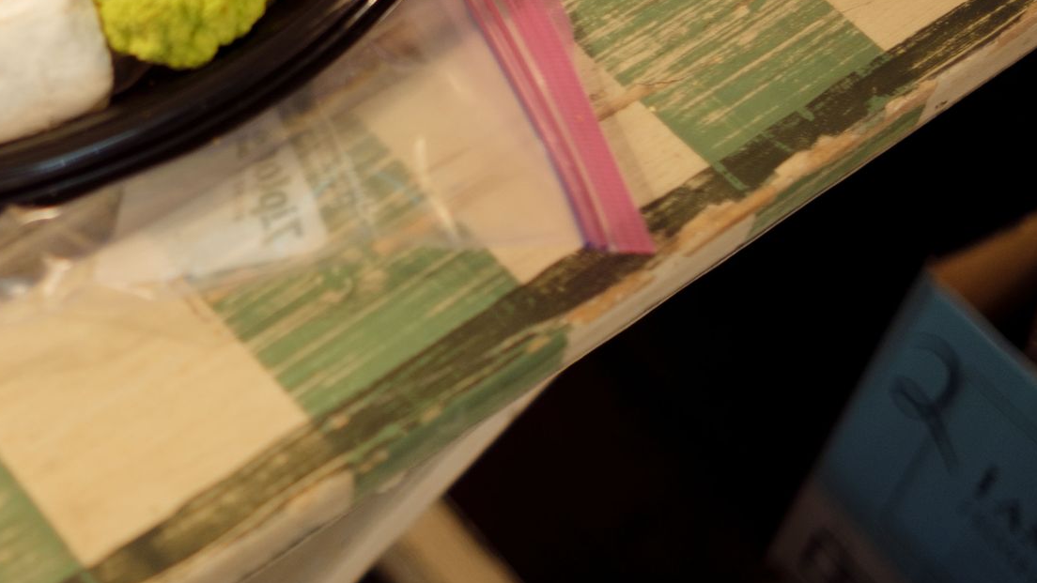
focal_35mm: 83
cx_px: -40
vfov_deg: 14.0
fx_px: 2282
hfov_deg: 24.3
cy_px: -192
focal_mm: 23
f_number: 1.4
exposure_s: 1/60
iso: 160
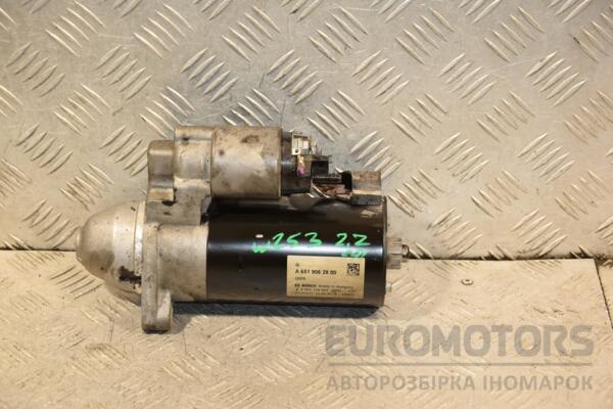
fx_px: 1583
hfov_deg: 21.9
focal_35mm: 93
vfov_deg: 14.7
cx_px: 306
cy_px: 204
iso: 800
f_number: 5.3
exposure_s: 1/160
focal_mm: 62
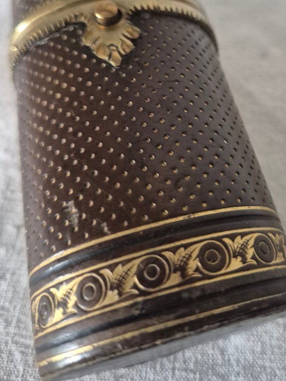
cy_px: 114
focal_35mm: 34
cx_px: 198
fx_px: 375
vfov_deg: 52.4
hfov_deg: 41.1
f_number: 1.8
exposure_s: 1/100
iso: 1600
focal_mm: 5.4
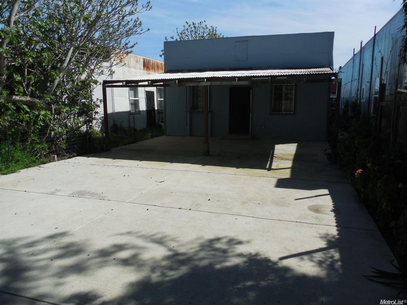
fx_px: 294
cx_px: 204
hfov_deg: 69.4
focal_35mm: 25
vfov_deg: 54.9
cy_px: 152
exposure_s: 1/640
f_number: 6.6
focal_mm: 4.5
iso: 125
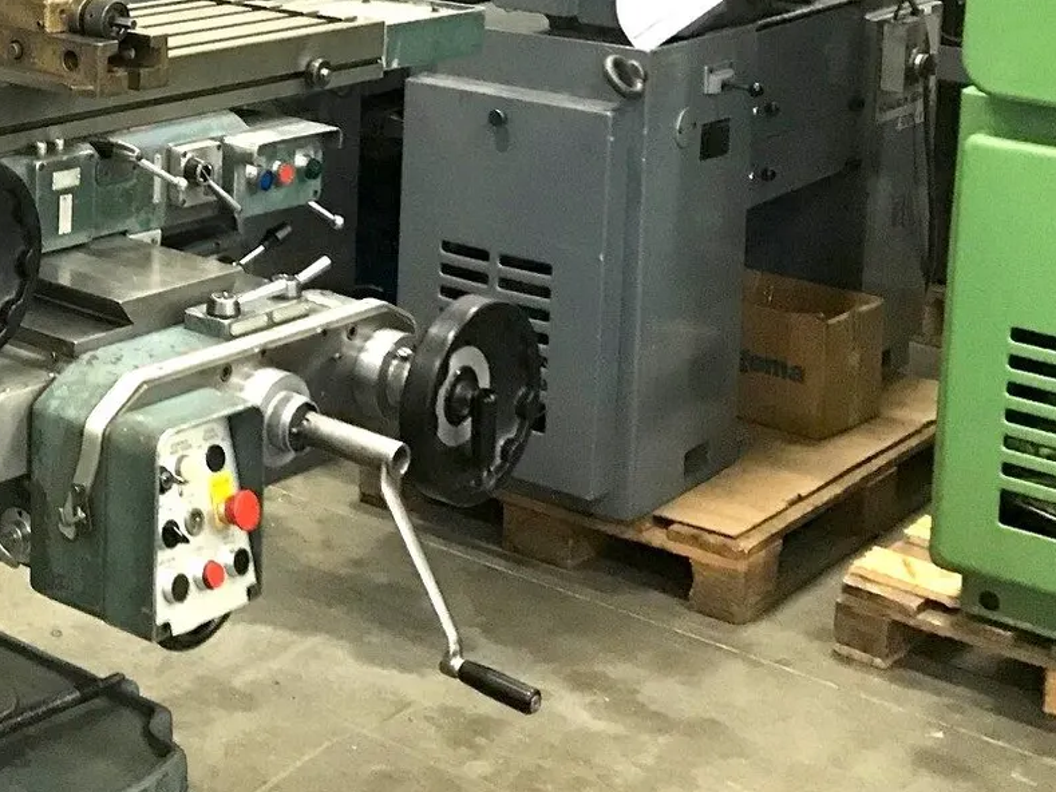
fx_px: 2166
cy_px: -35
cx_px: -119
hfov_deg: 25.3
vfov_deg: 20.0
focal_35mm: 71
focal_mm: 3.99
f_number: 1.8
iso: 100
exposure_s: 1/17
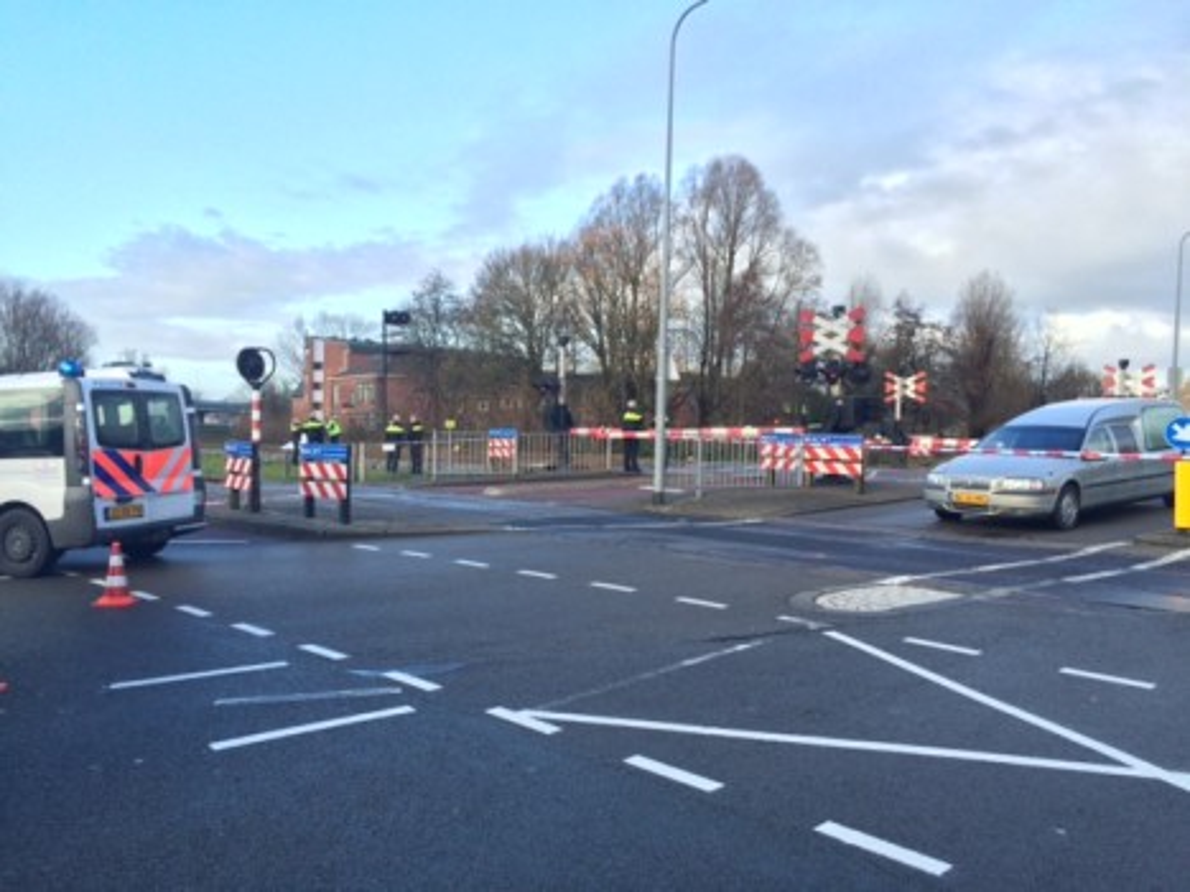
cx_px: 595
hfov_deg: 61.7
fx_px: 997
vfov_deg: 48.2
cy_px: 446
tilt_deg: -1.2
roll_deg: -0.5
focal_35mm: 29
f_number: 2.2
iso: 32
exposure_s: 1/304
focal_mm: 4.15
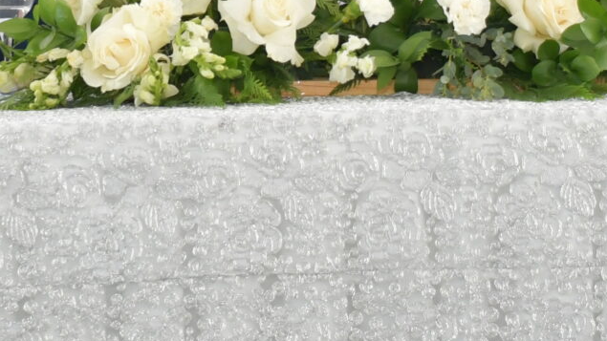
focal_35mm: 152
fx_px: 2446
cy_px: -85
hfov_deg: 14.1
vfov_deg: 7.9
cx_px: 183
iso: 640
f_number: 4.5
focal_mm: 24
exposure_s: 1/320
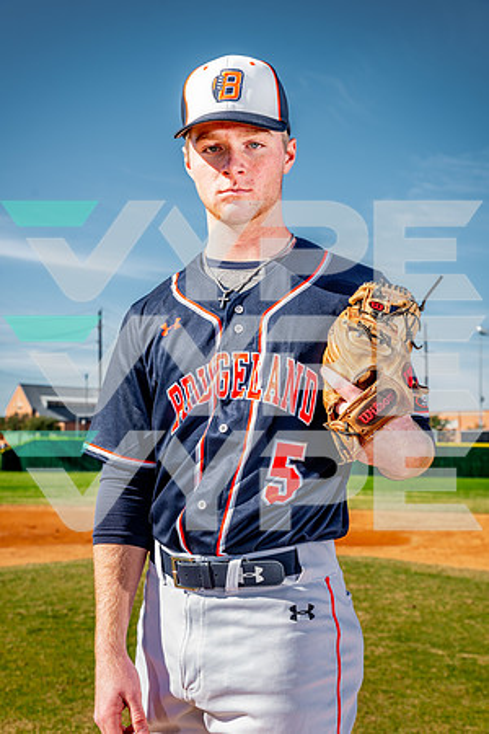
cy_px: 367
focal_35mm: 46
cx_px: 244
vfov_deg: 42.7
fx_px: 937
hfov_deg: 29.2
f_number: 6.3
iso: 100
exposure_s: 1/250
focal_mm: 46
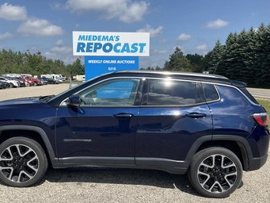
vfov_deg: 41.8
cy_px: 109
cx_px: 122
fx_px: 265
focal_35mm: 34
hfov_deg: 53.9
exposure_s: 1/2141
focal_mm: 3
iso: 25
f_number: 1.8
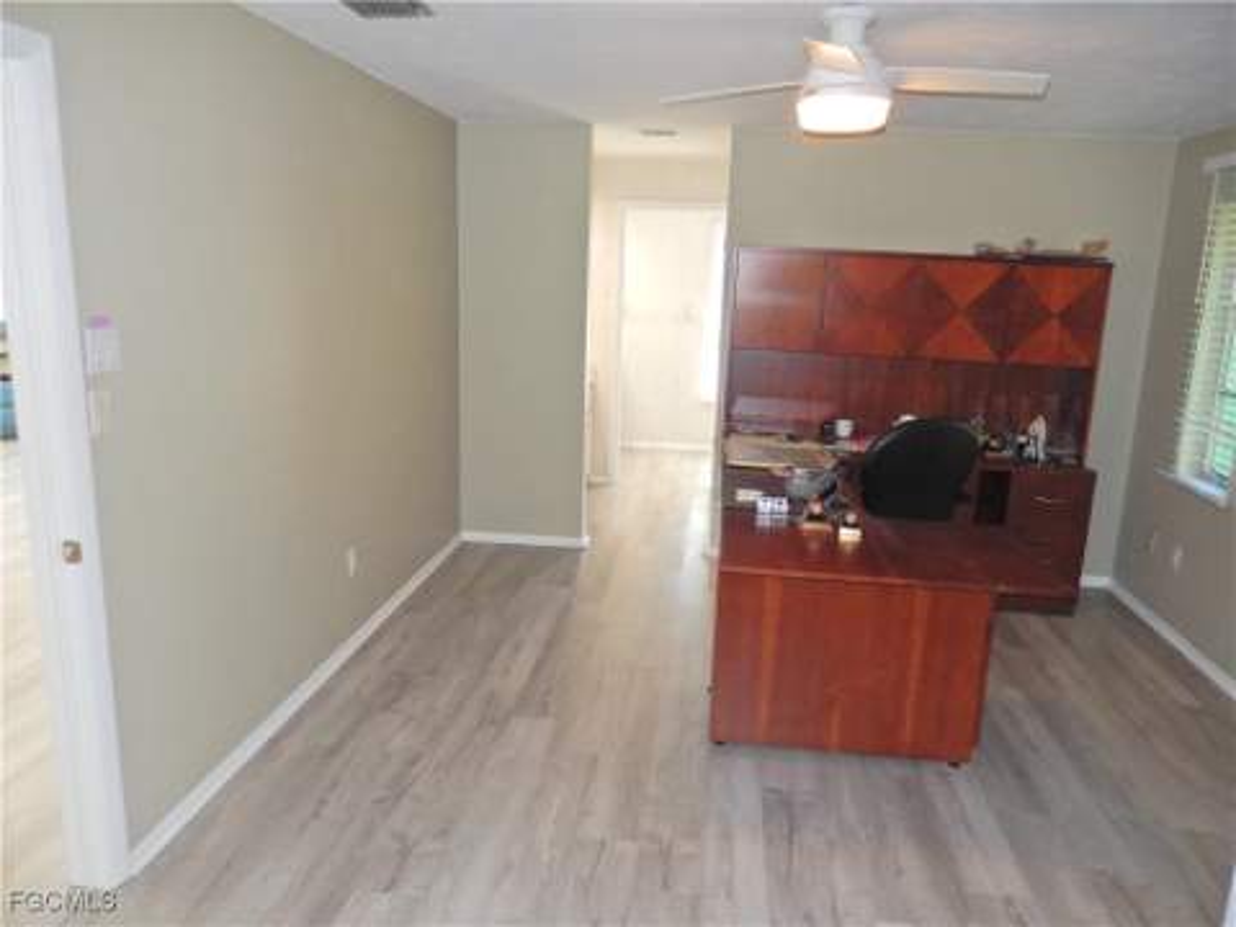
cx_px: 618
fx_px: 893
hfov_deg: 69.4
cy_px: 464
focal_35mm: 25
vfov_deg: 54.9
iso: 200
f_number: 3.4
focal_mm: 4.5
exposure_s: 1/30
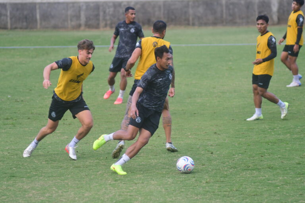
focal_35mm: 277
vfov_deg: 5.0
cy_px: 102
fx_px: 2347
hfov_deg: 7.4
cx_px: 152
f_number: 2.8
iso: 400
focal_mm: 185
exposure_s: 1/800
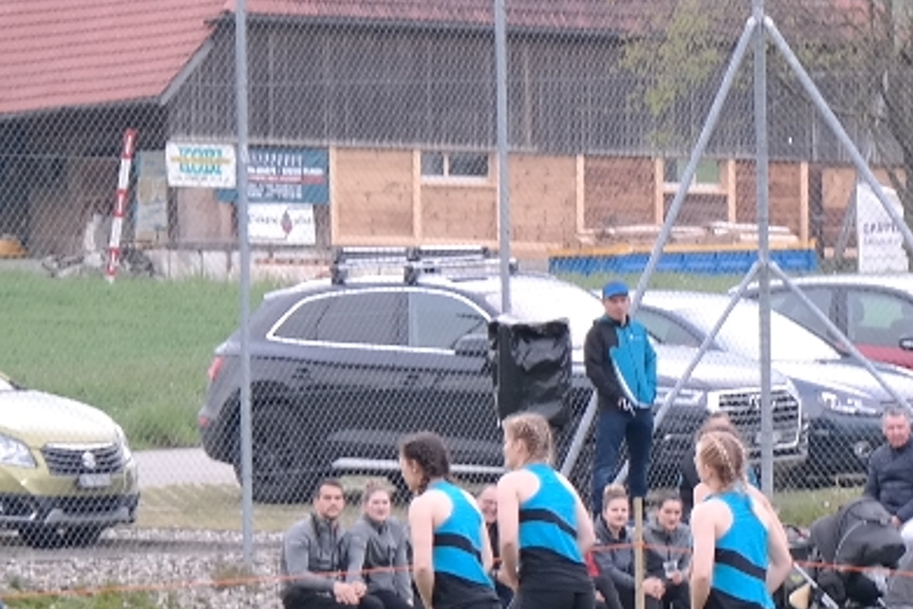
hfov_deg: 6.4
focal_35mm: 315
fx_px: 7991
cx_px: 1585
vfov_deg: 4.4
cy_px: 649
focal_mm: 50
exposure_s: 1/80
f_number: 4
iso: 400
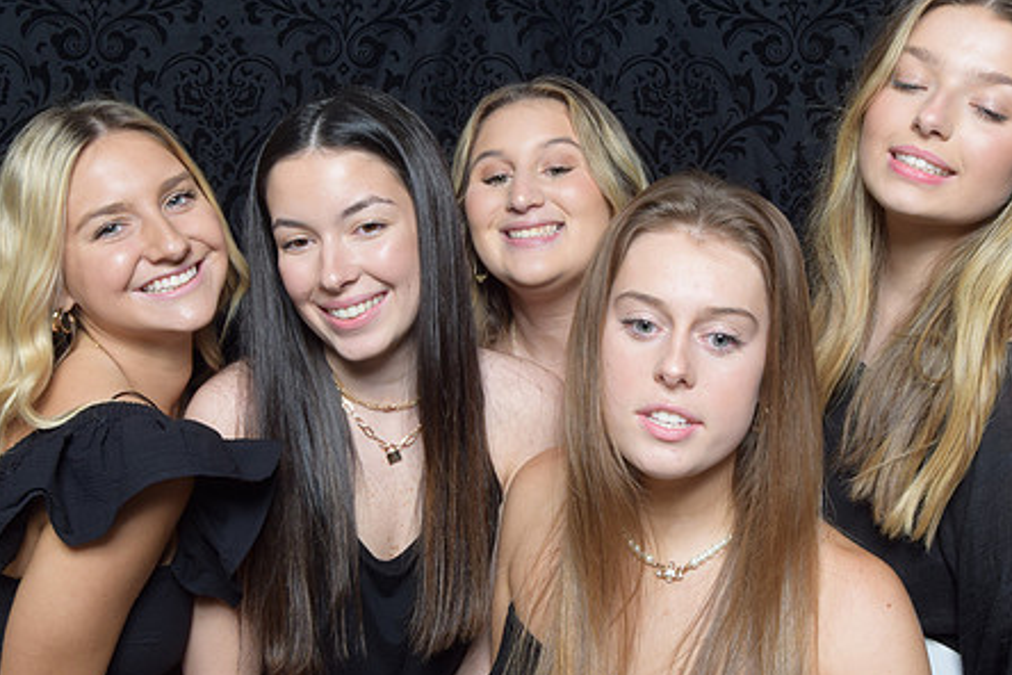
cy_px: 291
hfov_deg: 38.9
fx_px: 1434
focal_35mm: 51
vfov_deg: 26.5
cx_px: 549
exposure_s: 1/60
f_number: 20
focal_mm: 26
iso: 500
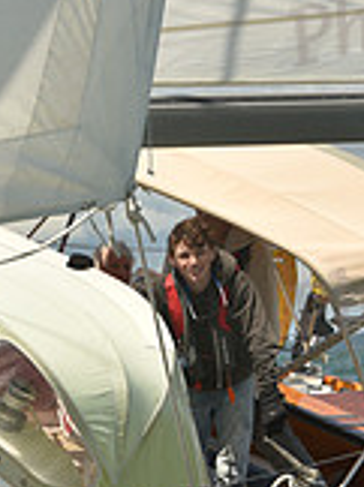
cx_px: 135
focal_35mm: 421
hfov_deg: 3.5
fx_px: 5918
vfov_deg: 4.7
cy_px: 464
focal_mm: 122
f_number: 11
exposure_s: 1/800
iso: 320
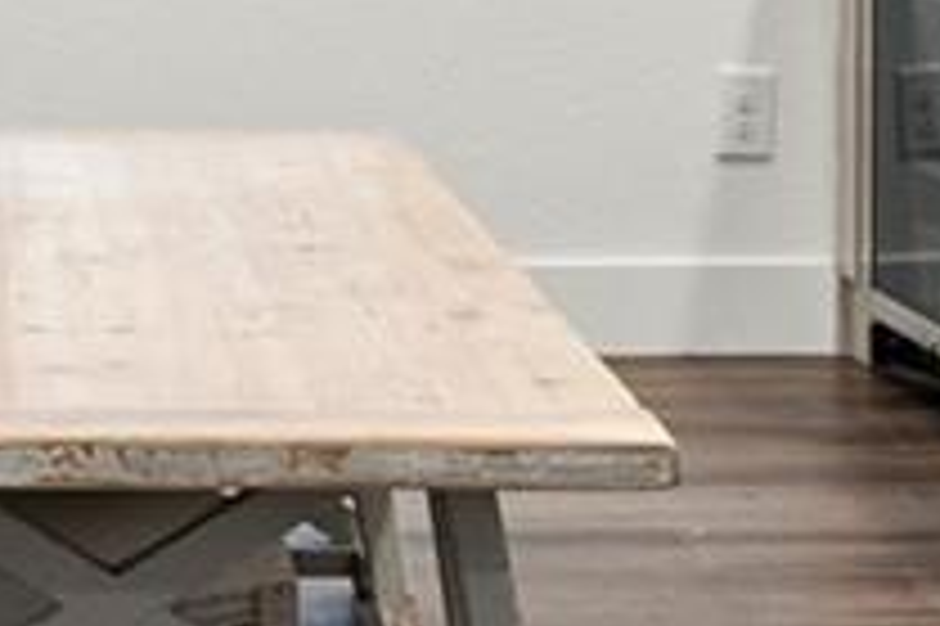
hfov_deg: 14.4
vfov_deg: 9.5
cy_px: -423
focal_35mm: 138
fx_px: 3600
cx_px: -225
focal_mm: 18
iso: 640
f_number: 9
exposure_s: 1/2.5
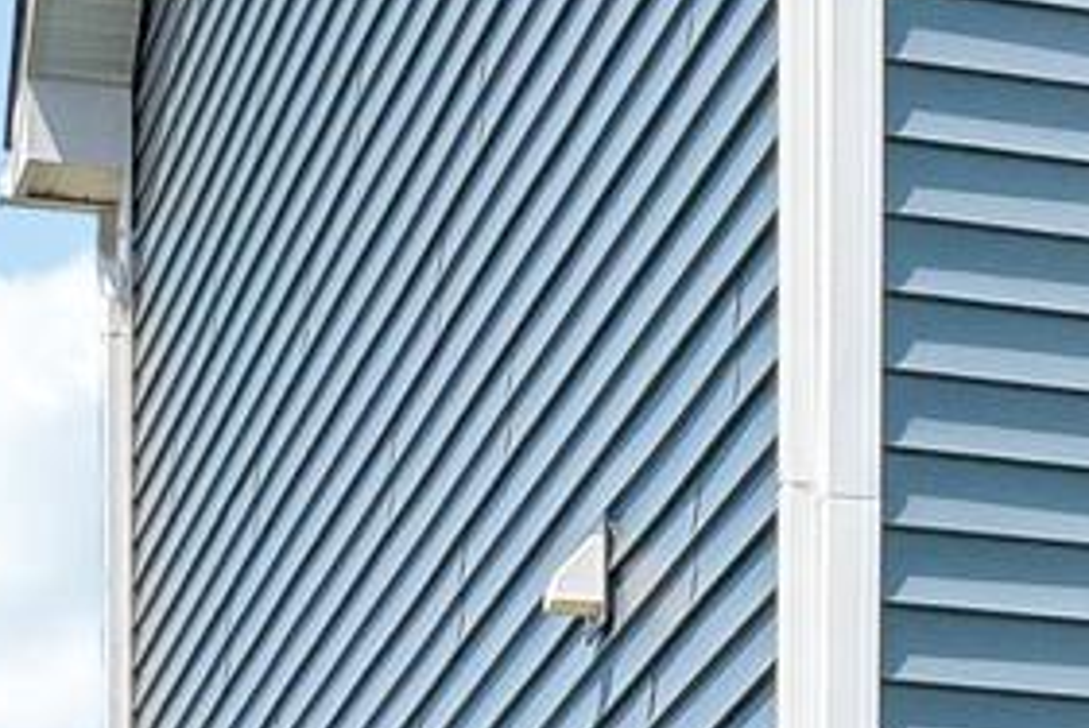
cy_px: 358
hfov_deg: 8.2
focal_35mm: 211
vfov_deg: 6.5
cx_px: 3356
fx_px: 6389
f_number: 8
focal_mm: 29
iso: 400
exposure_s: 1/2500
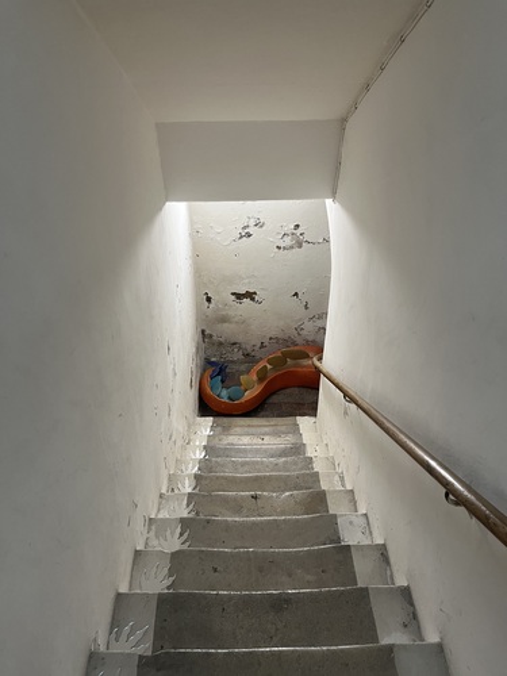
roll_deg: +2.2
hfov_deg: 53.1
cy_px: 338
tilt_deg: -40.0
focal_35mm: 26
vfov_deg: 67.3
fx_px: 508
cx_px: 254
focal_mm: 5.1
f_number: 1.6
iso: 100
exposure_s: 1/50
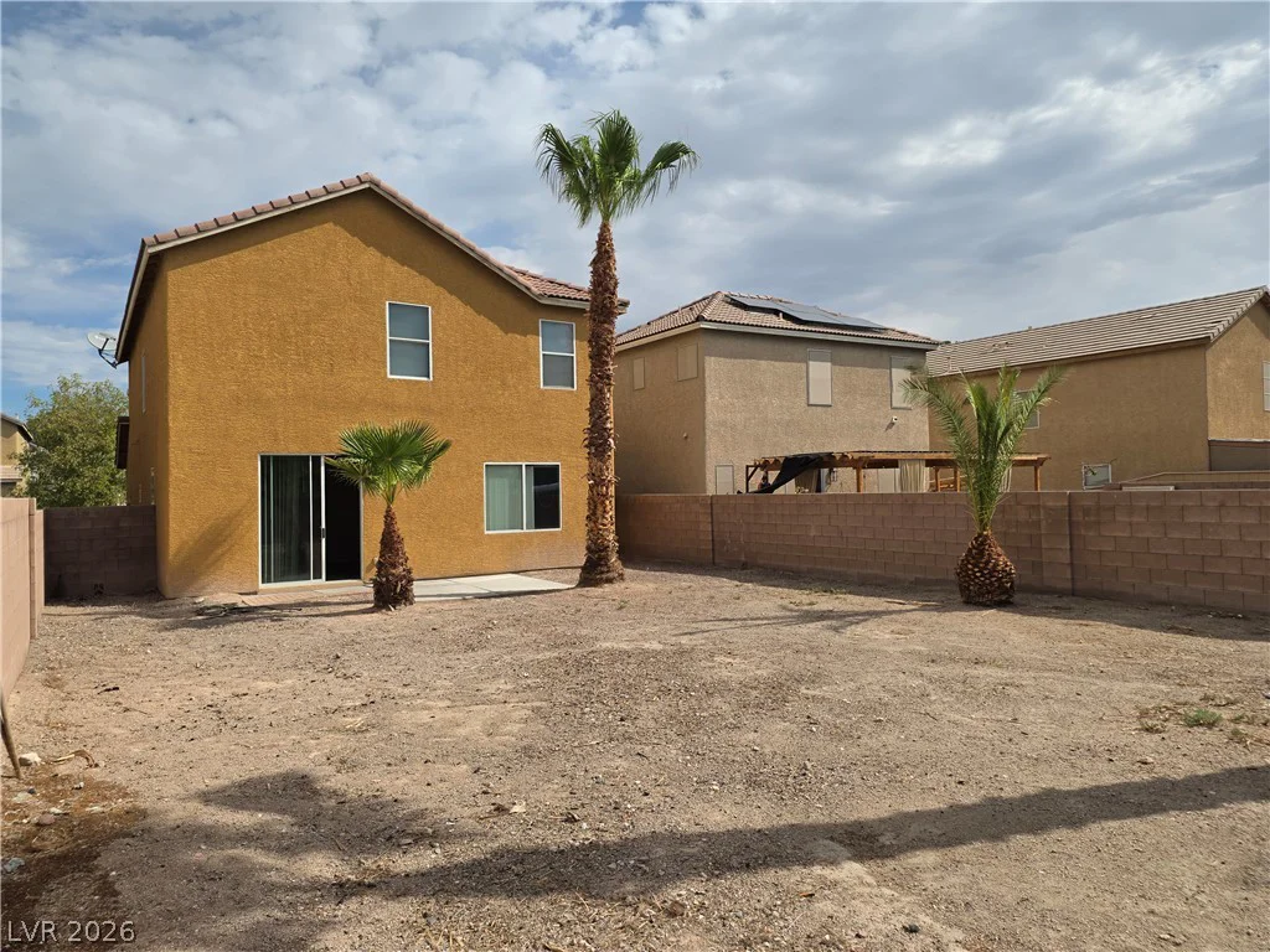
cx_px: 635
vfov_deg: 58.9
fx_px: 844
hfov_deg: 73.9
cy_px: 476
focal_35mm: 23
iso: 64
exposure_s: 1/7939
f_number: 1.7
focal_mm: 6.25
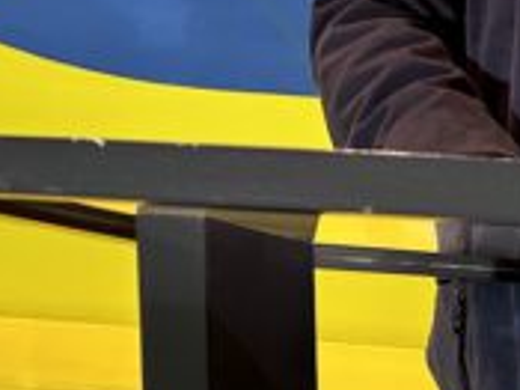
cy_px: -238
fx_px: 1711
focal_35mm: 114
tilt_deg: -3.3
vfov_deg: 12.2
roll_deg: +0.9
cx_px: 419
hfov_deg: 17.1
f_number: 1.5
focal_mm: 5.7
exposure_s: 1/100
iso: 125
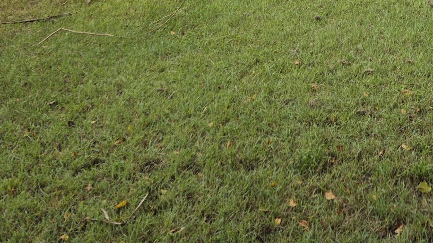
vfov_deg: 15.7
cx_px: 423
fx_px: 804
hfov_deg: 28.5
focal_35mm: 70
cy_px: -133
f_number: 1.8
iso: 25
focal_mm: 5.4
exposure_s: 1/624
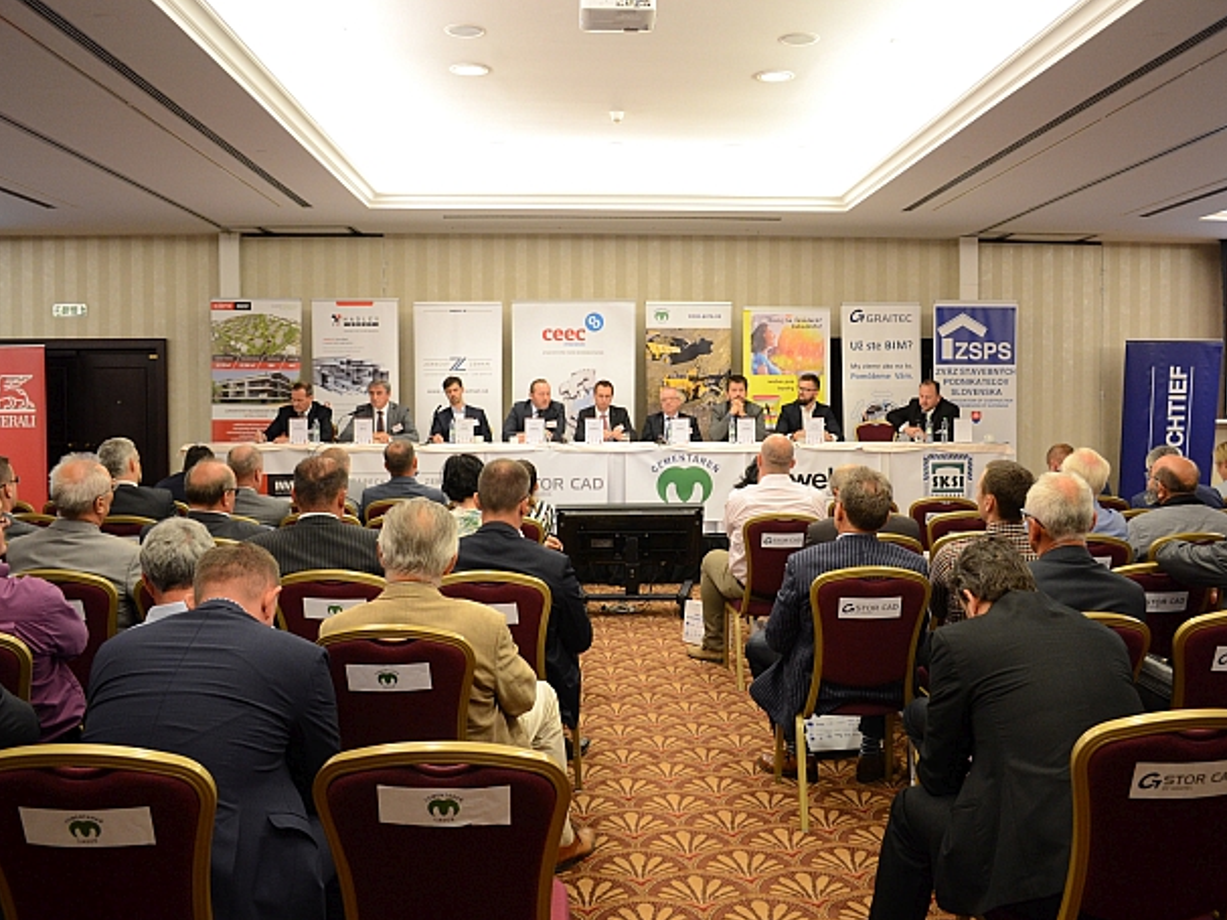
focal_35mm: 30
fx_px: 1063
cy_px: 459
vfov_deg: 46.8
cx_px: 648
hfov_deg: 59.9
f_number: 4.5
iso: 800
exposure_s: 1/30
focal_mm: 18
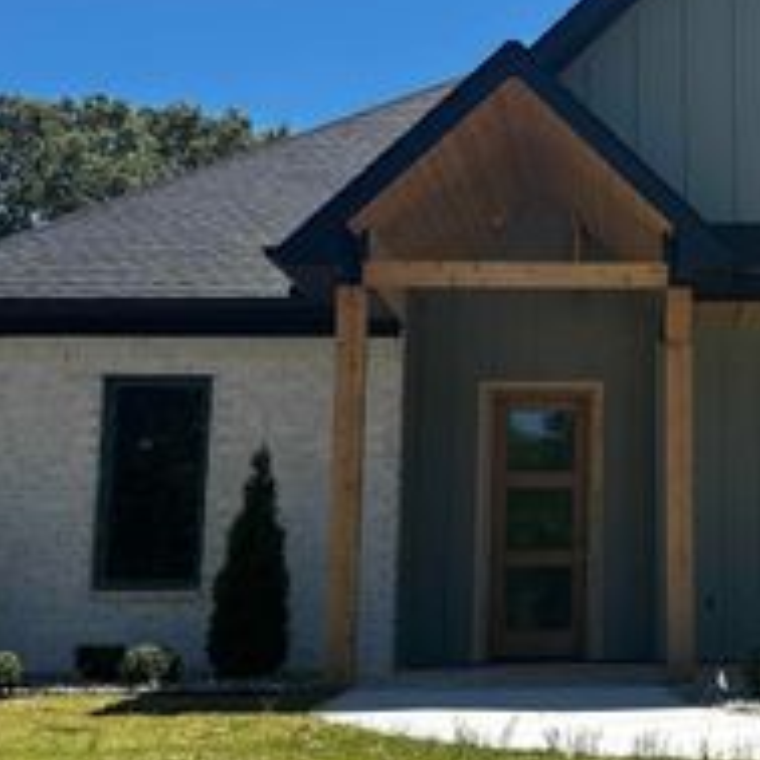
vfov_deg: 30.6
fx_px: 1391
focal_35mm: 56
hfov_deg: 28.8
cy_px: 376
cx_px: 740
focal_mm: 6.86
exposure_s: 1/3155
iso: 80
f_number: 1.78
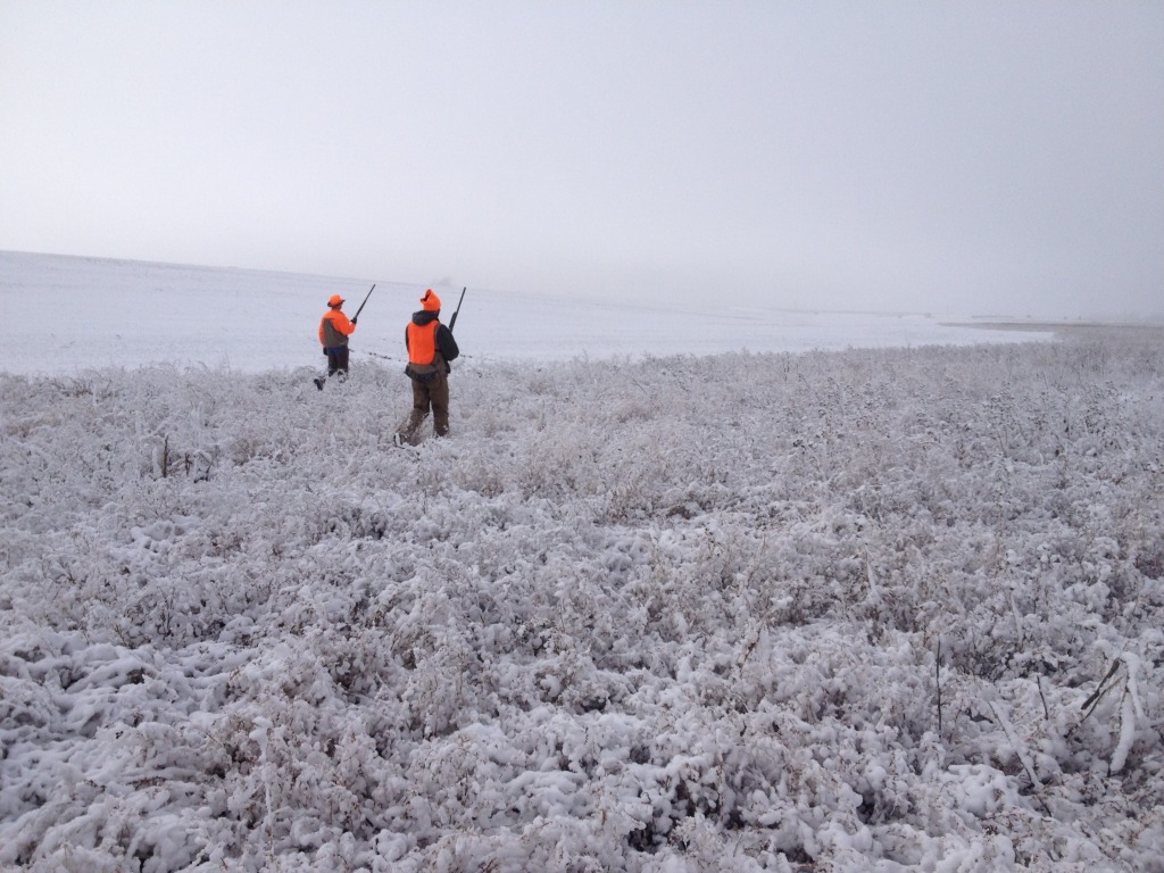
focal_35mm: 35
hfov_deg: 52.6
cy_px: 436
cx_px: 582
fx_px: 1177
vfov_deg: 40.7
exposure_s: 1/3953
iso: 50
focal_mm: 4.28
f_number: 2.4
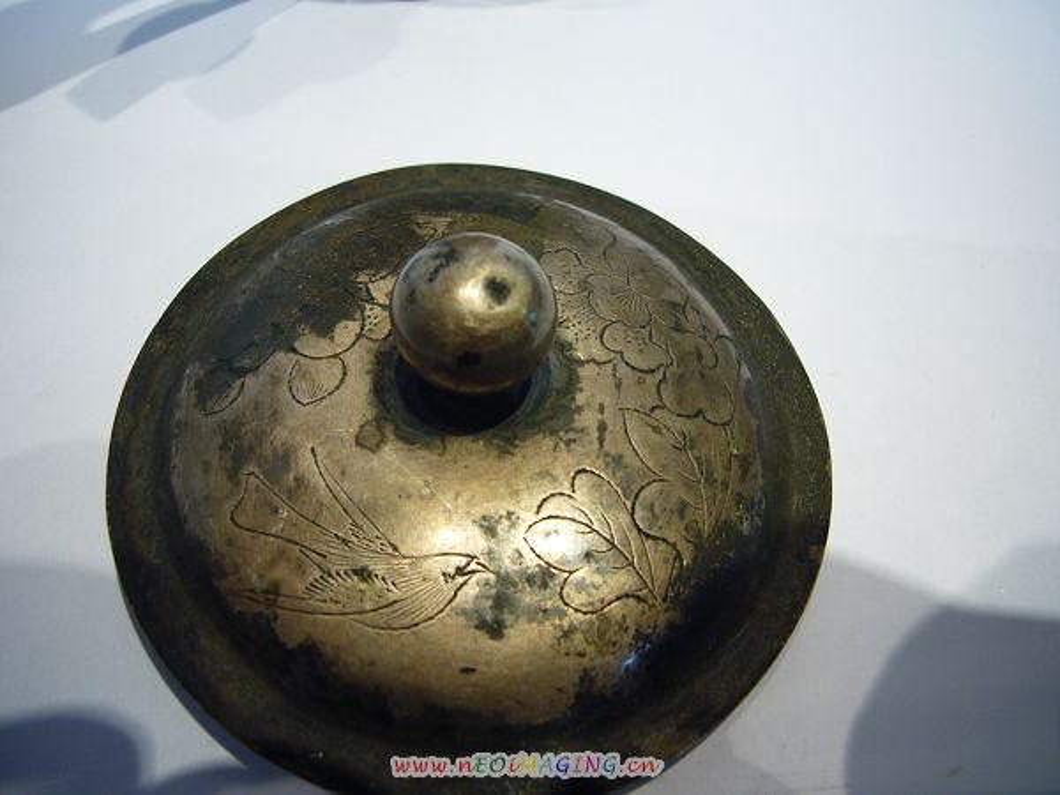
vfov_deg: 48.2
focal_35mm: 29
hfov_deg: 61.7
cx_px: 530
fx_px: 888
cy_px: 398
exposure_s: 1/13
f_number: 2.8
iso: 100
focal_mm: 4.7
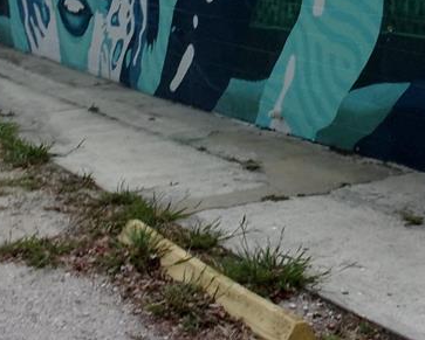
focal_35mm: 77
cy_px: 23
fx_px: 969
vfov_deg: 19.5
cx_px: 303
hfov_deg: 24.5
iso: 200
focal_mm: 5.1
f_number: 10.8
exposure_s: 1/120
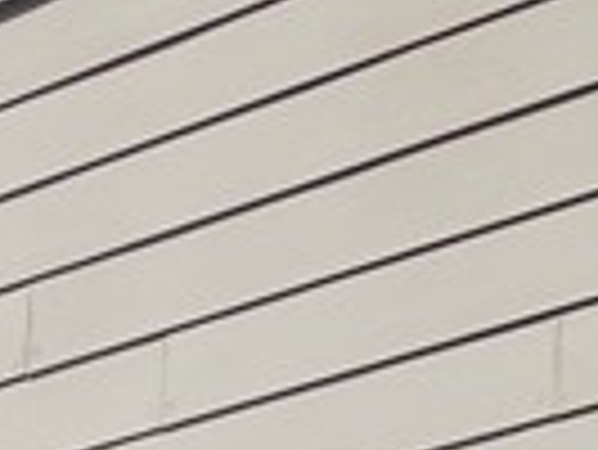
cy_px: 1616
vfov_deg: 5.2
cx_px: -935
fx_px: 4530
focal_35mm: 262
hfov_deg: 7.0
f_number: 6.8
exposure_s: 1/640
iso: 125
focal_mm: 6.1
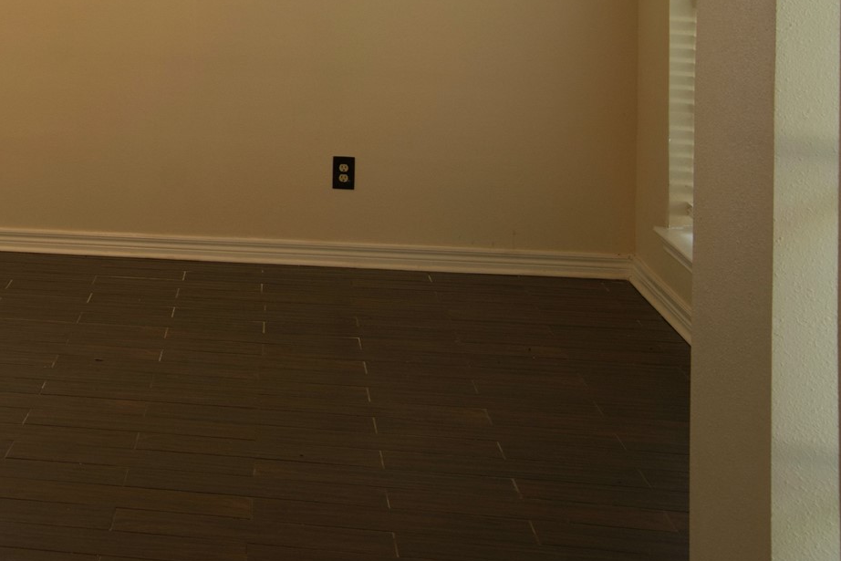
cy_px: -51
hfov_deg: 25.1
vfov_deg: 18.0
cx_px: -149
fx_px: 1706
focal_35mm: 73
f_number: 6.3
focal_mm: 31
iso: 400
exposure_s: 1/30
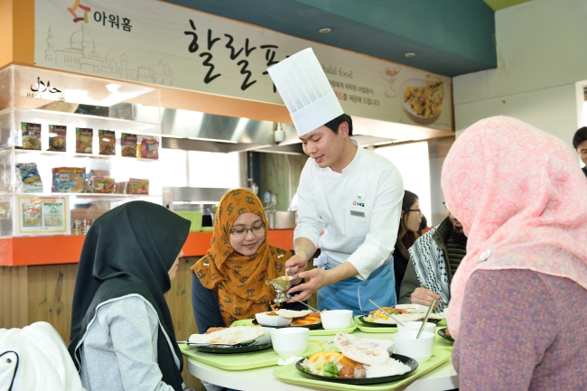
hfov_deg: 50.7
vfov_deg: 35.0
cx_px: 294
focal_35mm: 38
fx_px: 619
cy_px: 196
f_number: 4
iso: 800
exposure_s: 1/80
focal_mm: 38
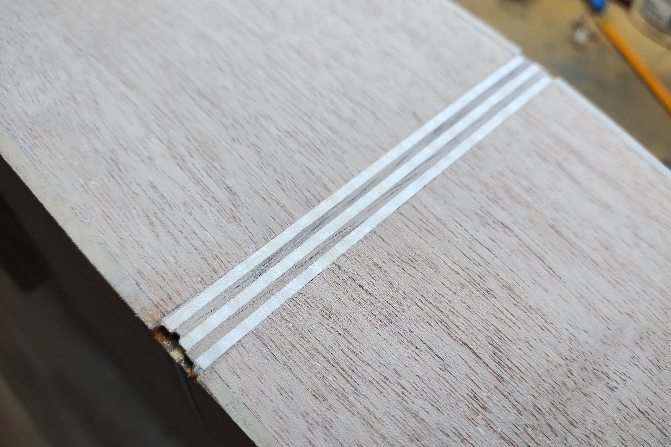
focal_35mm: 27
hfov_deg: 67.4
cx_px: 342
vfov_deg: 47.9
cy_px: 247
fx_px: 503
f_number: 1.7
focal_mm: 4.71
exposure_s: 1/60
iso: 107
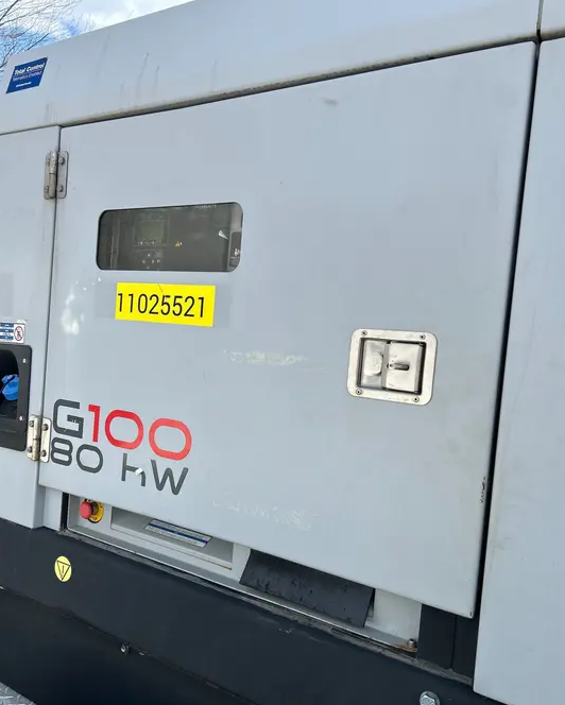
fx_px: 585
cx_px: 291
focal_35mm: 28
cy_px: 382
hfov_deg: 51.6
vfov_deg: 62.1
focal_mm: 5.7
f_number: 1.5
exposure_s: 1/2008
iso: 50
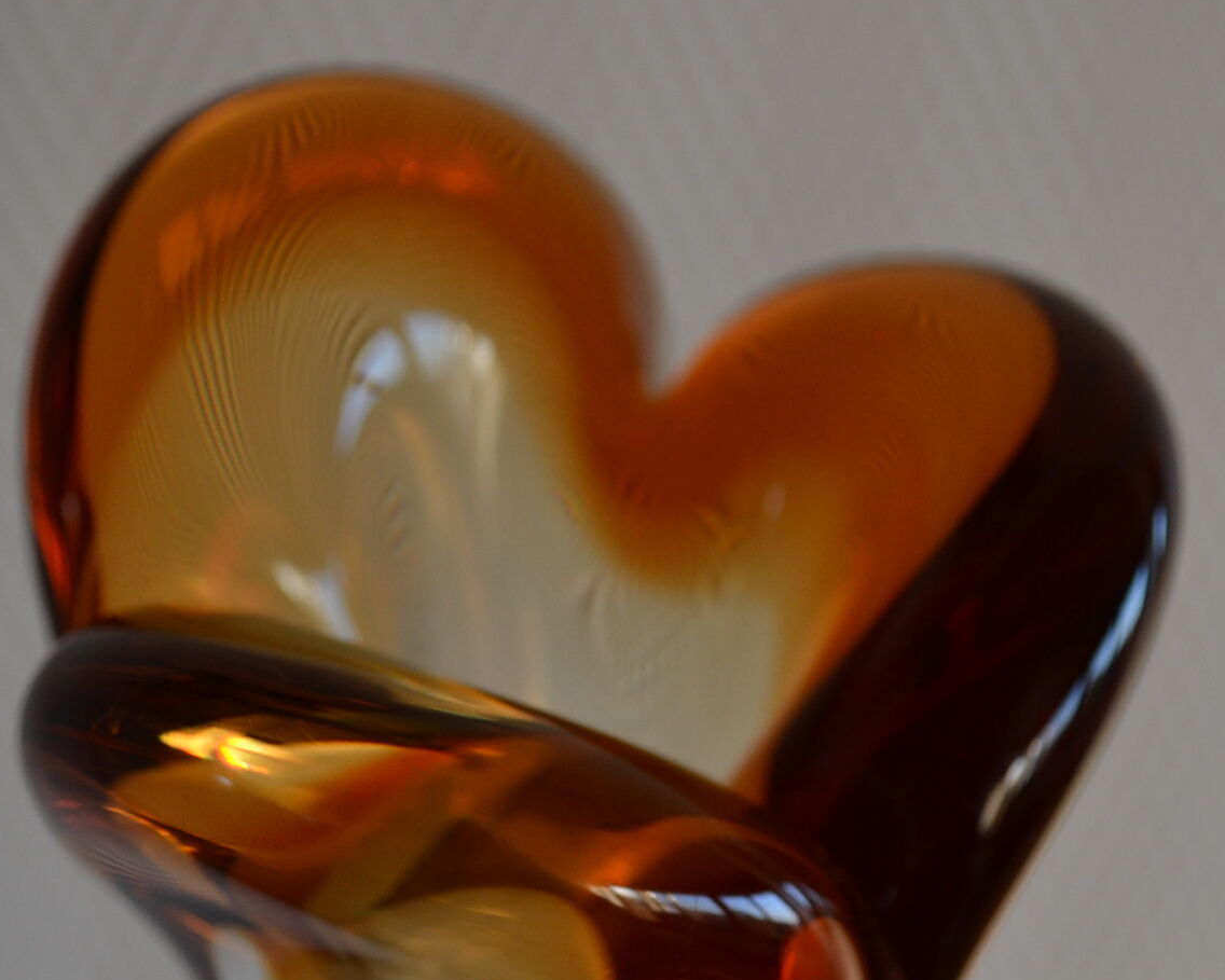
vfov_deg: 15.4
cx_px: 543
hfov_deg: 19.2
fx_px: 3624
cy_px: 667
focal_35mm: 100
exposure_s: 1/80
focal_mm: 35
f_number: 5
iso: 400
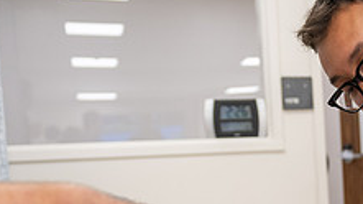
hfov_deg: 28.9
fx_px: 635
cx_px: 401
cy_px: 180
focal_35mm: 66
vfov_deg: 18.0
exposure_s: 1/200
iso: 800
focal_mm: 24
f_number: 2.8
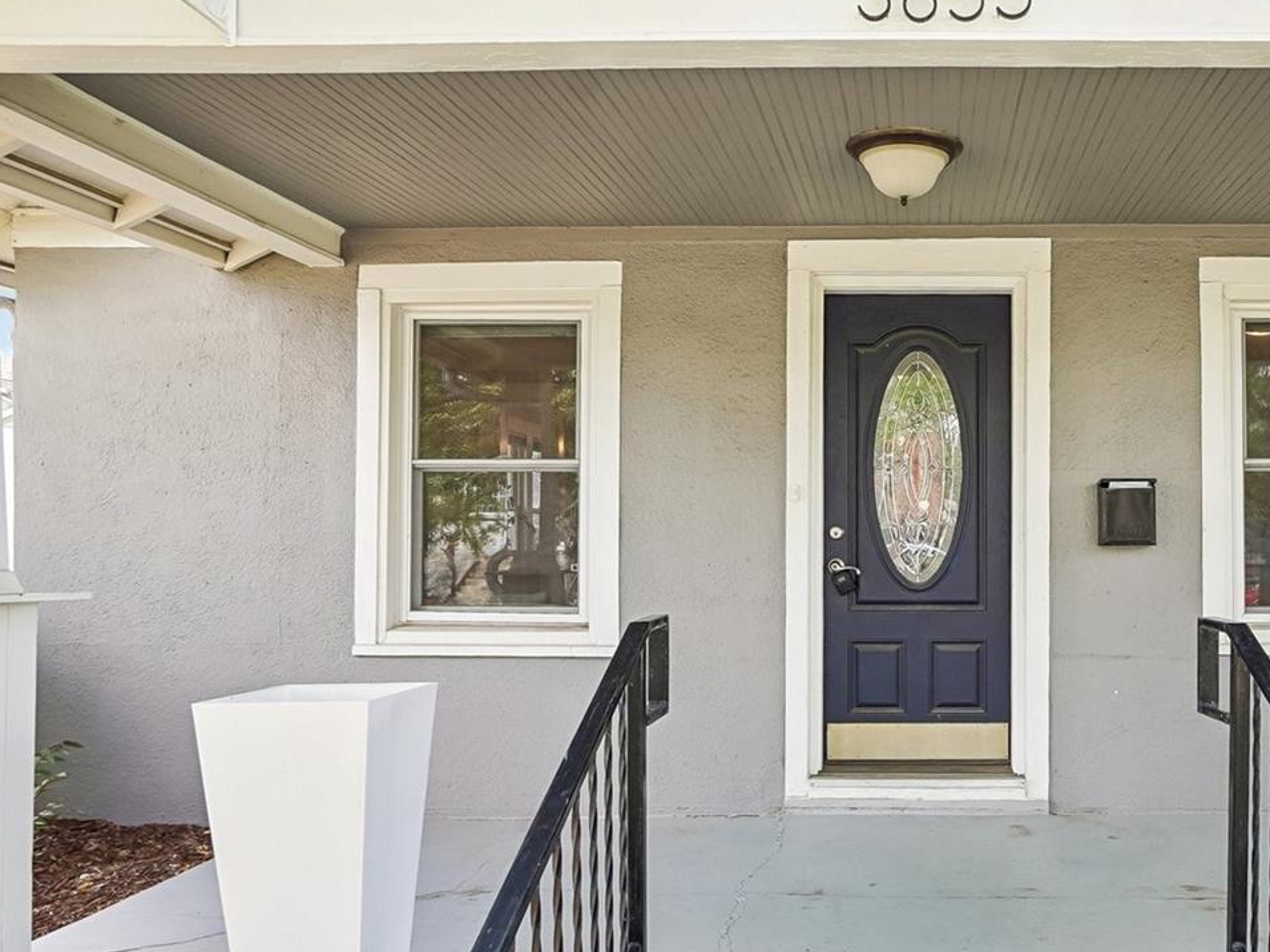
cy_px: 568
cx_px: 908
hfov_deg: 59.3
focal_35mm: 29
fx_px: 1064
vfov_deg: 48.0
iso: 125
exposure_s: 1/30
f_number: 8
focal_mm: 12
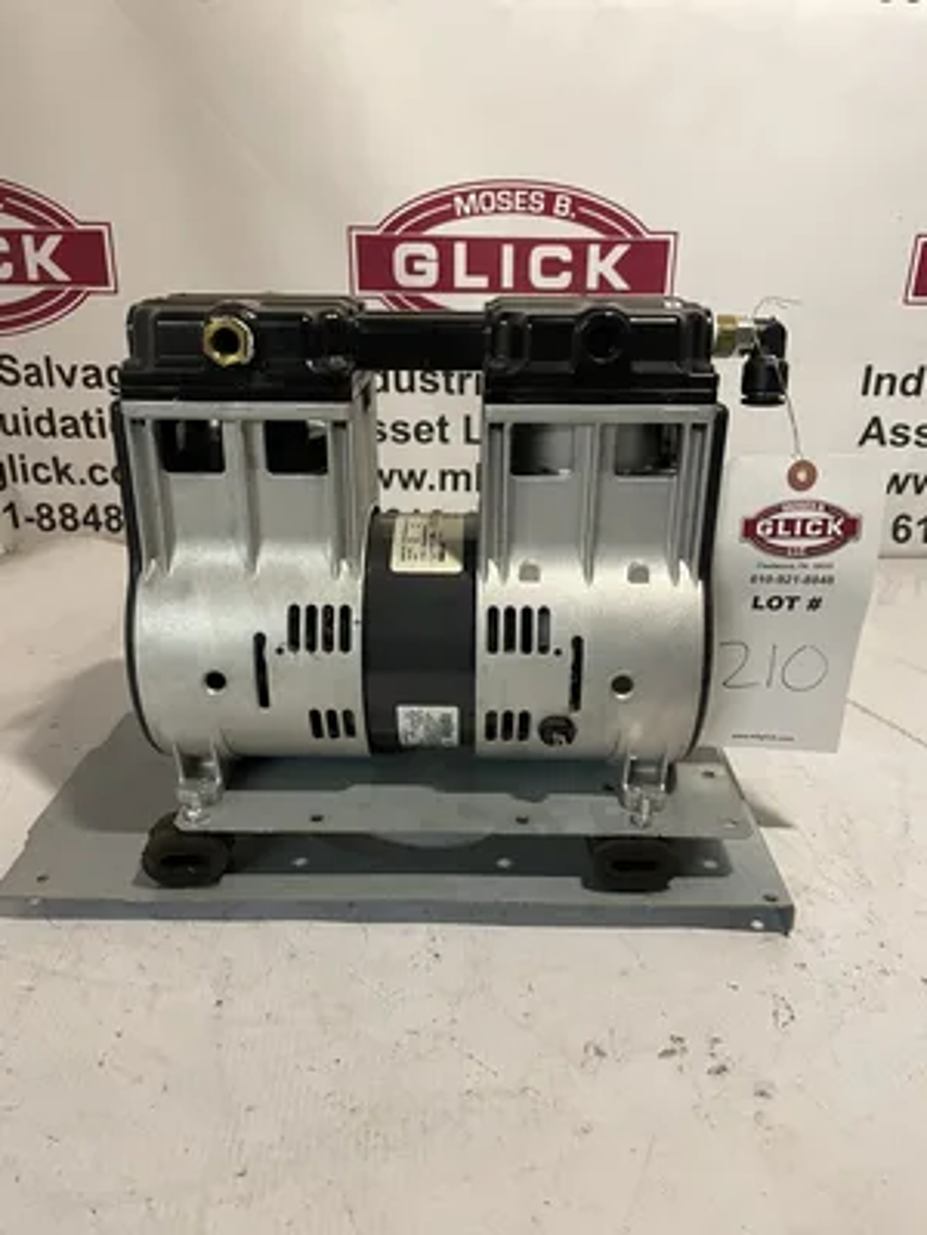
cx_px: 464
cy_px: 618
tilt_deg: -22.7
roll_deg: -1.4
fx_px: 928
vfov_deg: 67.3
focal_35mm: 26
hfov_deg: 53.1
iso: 250
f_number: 1.6
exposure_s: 1/60
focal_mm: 4.2
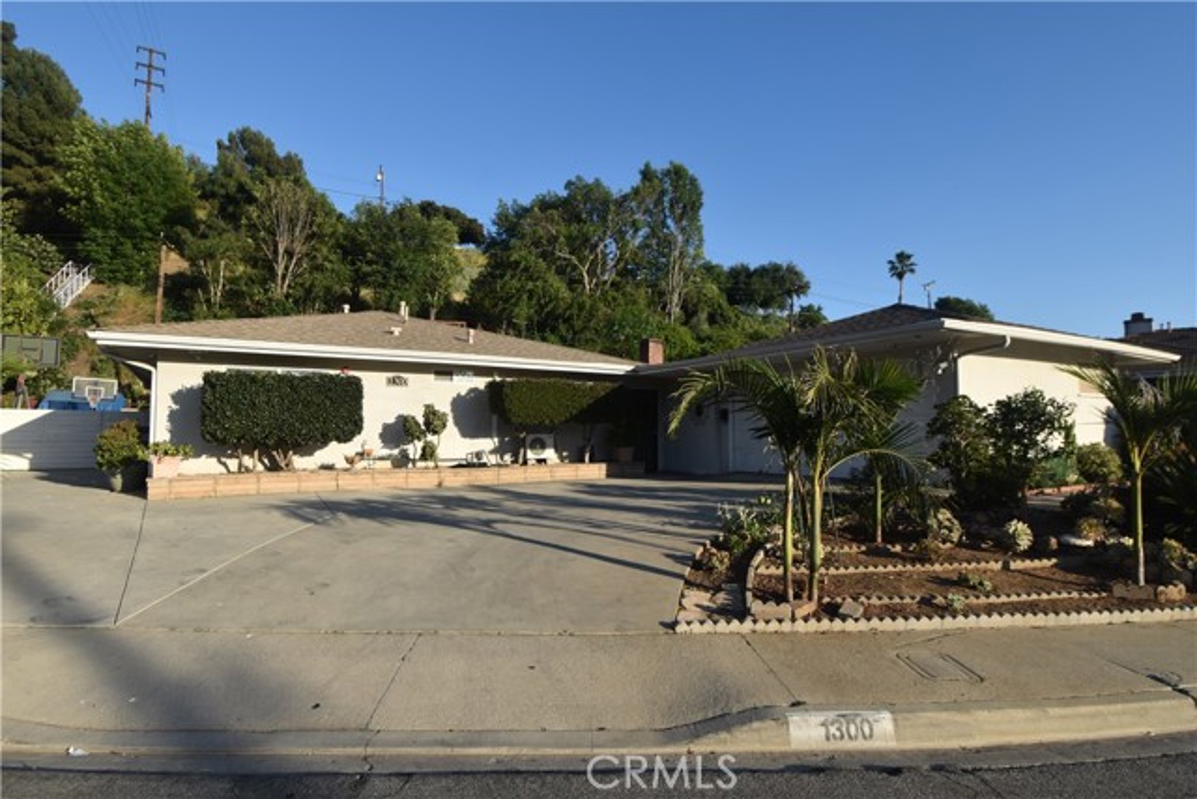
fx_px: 648
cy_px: 400
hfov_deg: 85.4
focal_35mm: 20
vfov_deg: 63.2
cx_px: 598
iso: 200
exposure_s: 1/320
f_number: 9
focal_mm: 13
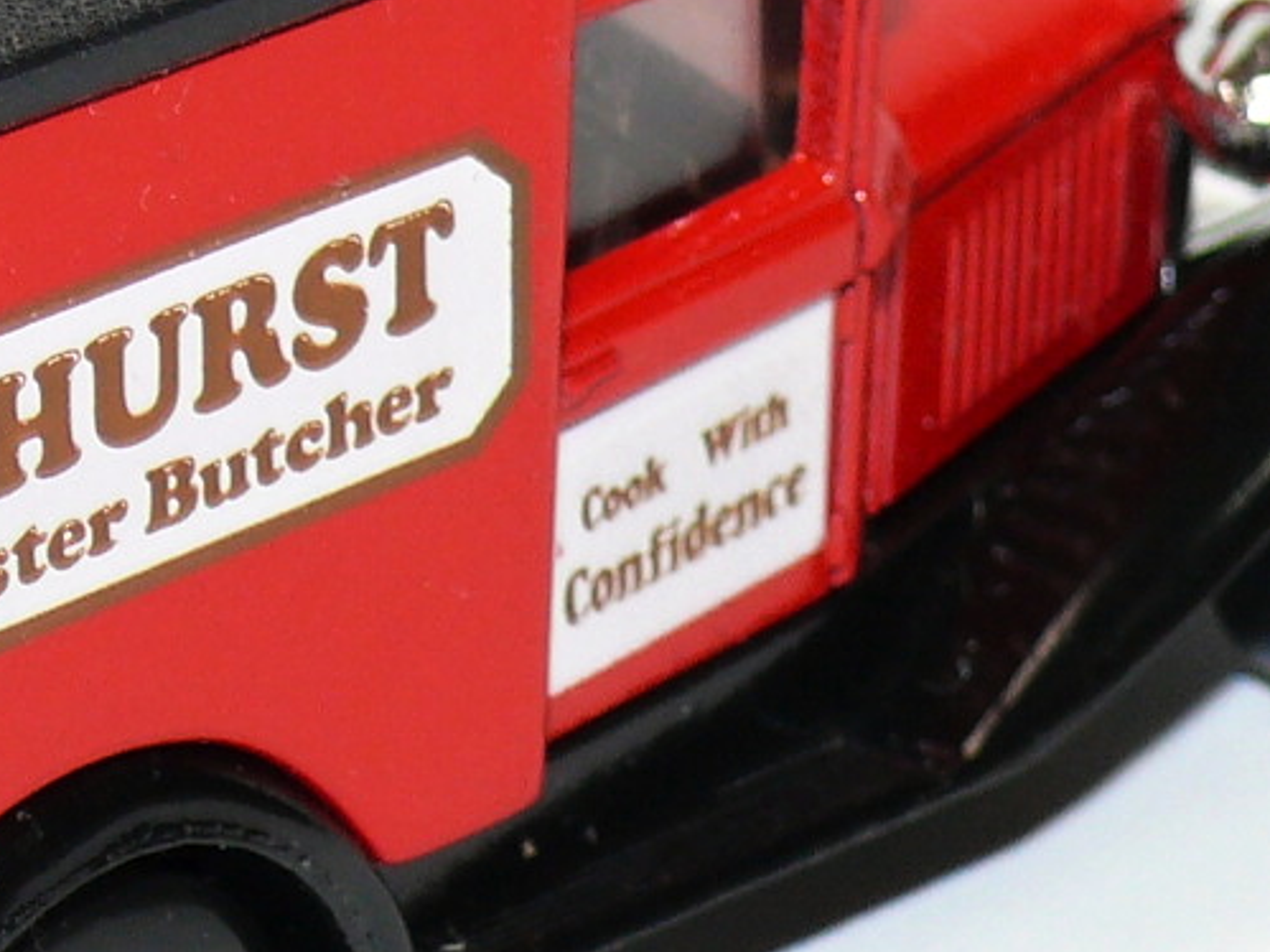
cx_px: 168
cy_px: 224
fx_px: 10234
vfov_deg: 5.3
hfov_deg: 7.1
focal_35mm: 279
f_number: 4
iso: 100
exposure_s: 1/30
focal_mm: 12.2
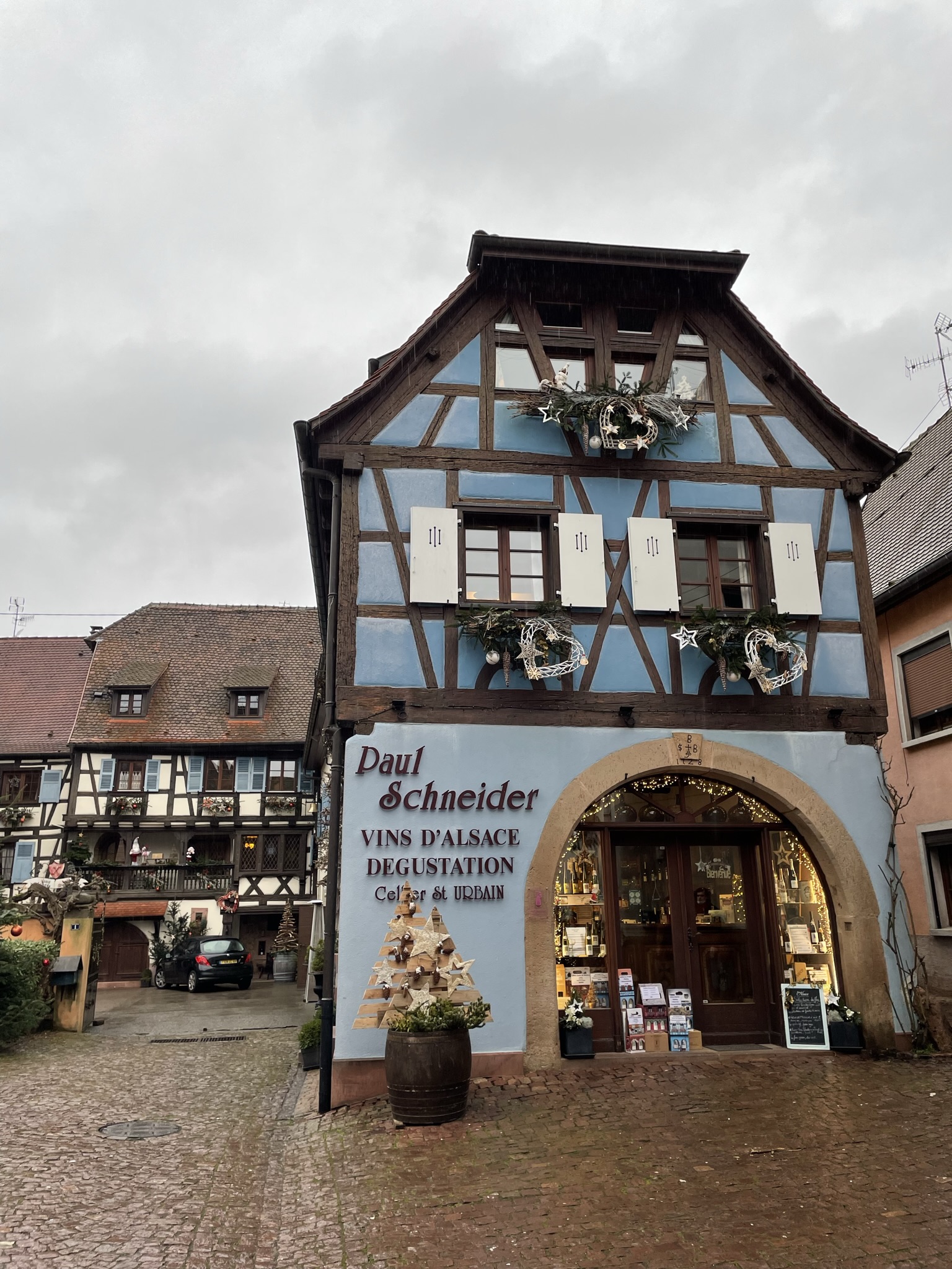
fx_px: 953
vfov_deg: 67.3
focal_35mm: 26
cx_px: 476
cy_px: 634
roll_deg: +0.5
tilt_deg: +16.2
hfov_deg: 53.1
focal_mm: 4.2
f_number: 1.6
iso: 32
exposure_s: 1/164
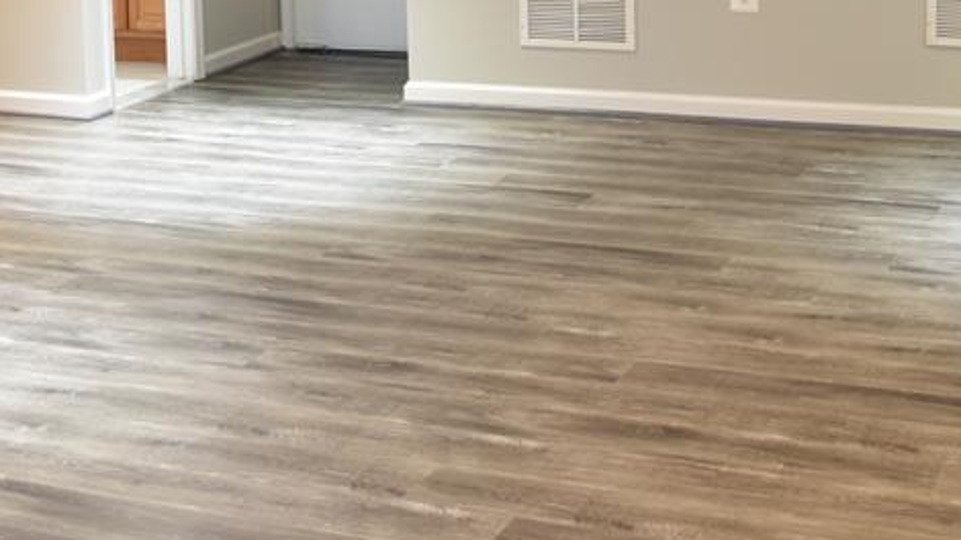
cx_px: 162
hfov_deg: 26.9
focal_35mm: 77
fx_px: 1961
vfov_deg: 15.0
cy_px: -163
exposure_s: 1/6
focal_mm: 18
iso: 200
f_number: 3.5
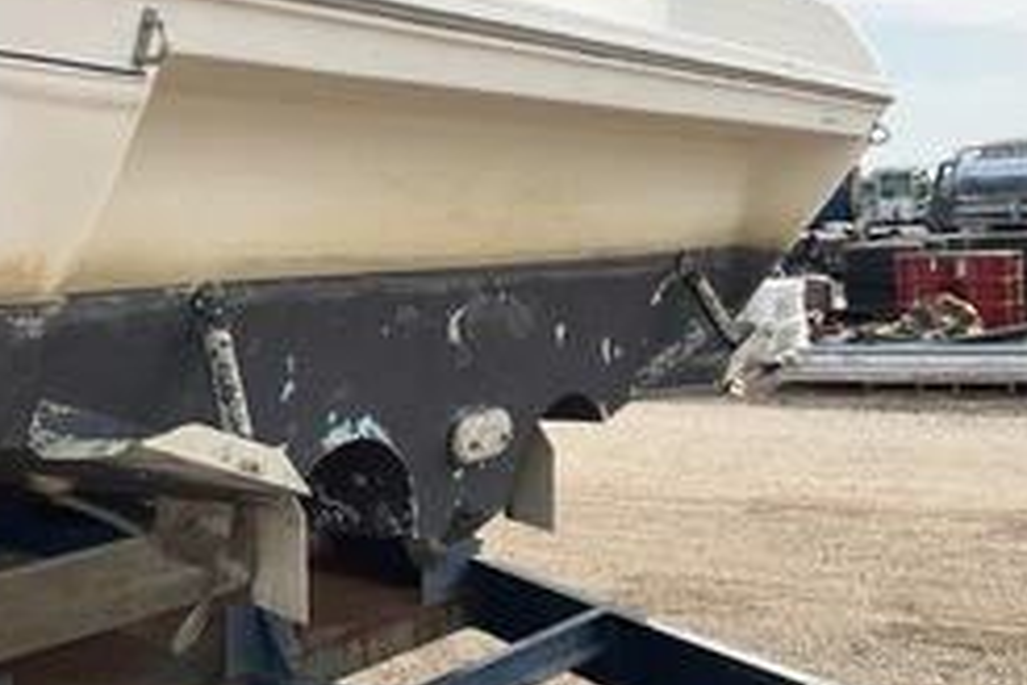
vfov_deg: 27.4
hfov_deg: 39.9
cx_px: 347
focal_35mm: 49
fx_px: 1398
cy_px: 230
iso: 25
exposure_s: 1/1912
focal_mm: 3
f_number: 1.8
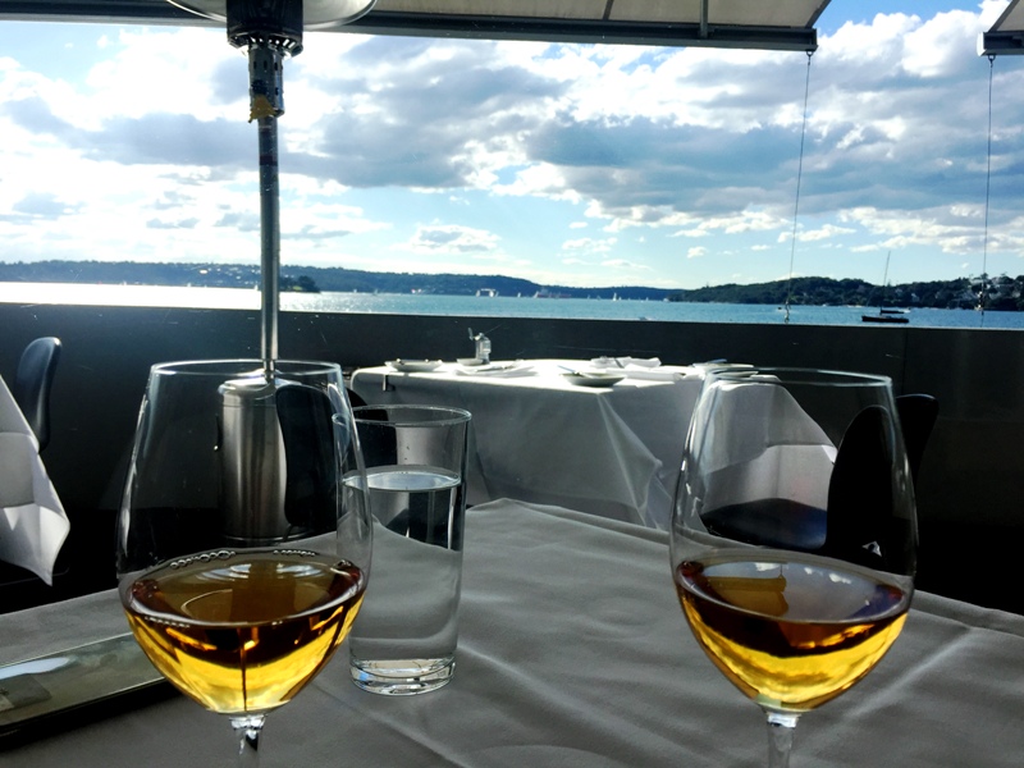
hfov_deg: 61.7
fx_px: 858
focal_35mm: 29
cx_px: 512
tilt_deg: -5.9
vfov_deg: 48.2
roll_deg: -2.2
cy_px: 384
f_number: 2.2
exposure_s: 1/1647
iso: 32
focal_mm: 4.15
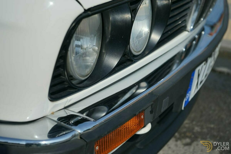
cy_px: 77
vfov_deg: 25.1
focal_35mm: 54
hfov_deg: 36.9
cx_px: 116
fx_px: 347
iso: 160
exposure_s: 1/2500
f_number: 5
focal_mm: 54
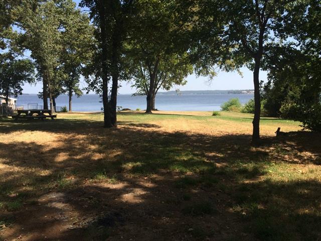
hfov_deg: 61.7
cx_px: 160
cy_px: 120
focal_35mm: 29
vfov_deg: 48.2
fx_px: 269
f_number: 2.2
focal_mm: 4.15
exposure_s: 1/1080
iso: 32
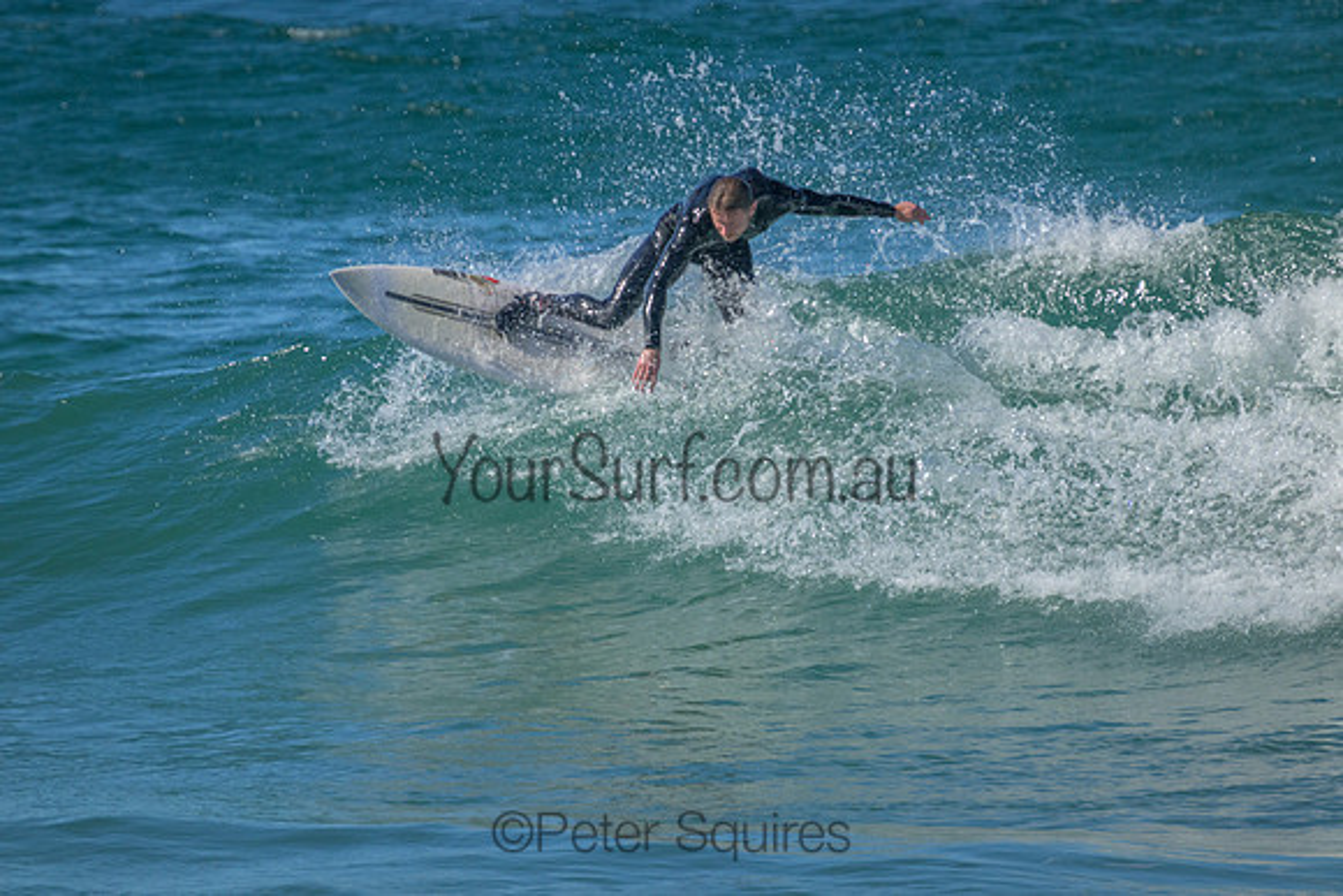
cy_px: 448
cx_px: 672
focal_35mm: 800
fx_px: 29850
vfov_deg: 1.7
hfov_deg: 2.6
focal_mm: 800
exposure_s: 1/2000
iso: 2500
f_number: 11
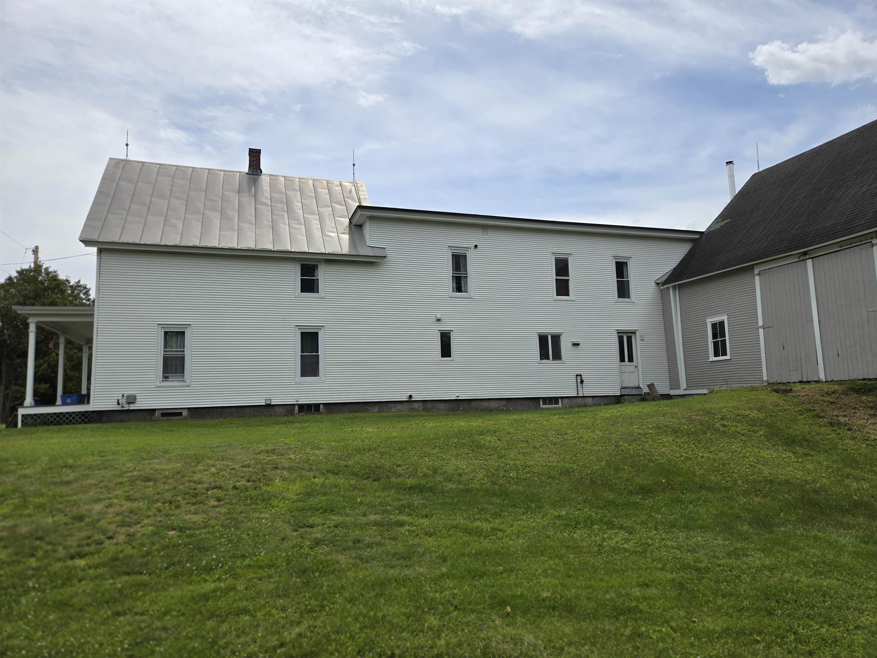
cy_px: 329
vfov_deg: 58.9
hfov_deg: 73.9
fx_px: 583
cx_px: 438
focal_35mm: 23
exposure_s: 1/2558
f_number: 1.8
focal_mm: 5.4
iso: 25
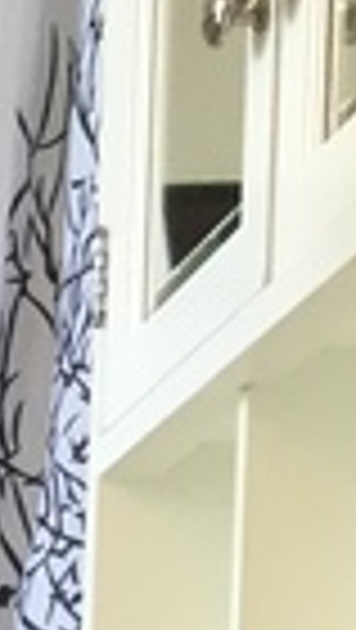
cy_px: 1516
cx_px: -928
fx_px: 3013
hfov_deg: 6.0
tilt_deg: -5.3
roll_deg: +0.8
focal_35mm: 180
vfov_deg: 10.3
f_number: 2.2
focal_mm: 4.15
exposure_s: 1/30
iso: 50
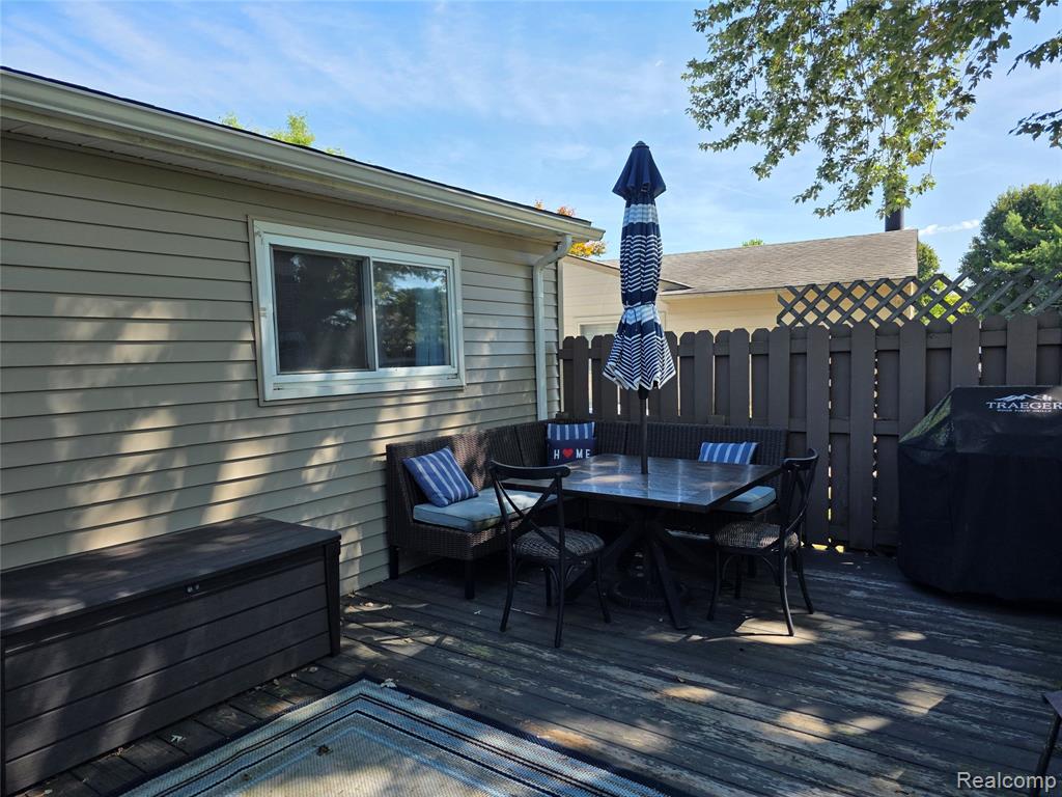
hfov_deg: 73.9
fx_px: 706
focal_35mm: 23
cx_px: 531
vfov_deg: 58.9
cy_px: 398
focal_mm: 6.3
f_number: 1.7
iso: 80
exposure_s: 1/2430
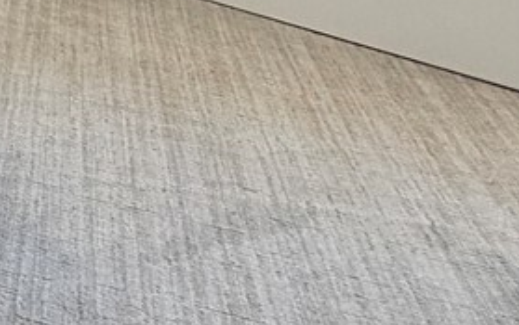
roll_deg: +0.0
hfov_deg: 15.5
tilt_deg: -1.1
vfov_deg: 12.7
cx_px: -675
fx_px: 1203
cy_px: -401
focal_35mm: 85
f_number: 2.2
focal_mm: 2.22
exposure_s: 1/120
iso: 200
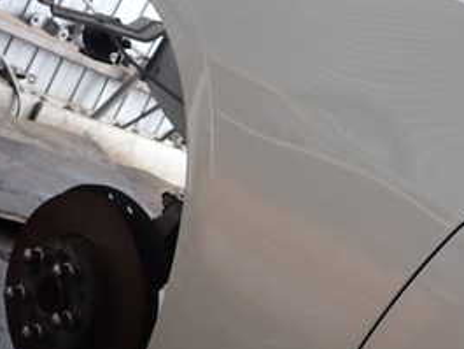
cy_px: 321
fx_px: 912
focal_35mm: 68
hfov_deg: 28.2
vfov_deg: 21.1
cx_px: 340
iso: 200
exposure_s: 1/60
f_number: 2.3
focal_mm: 5.4
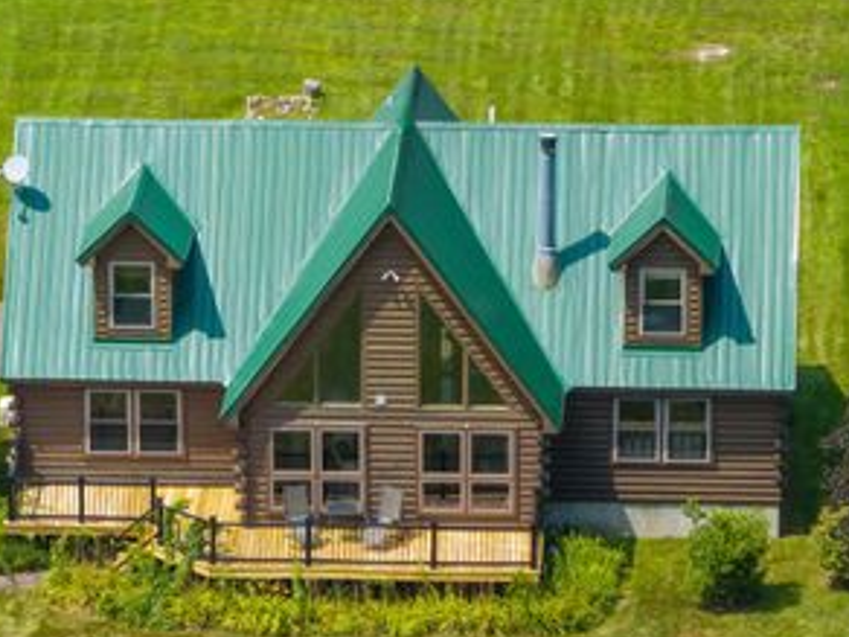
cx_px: 404
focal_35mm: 284
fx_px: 6965
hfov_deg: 7.0
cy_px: 384
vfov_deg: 5.2
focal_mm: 30.71
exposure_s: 1/400
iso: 100
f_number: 3.4
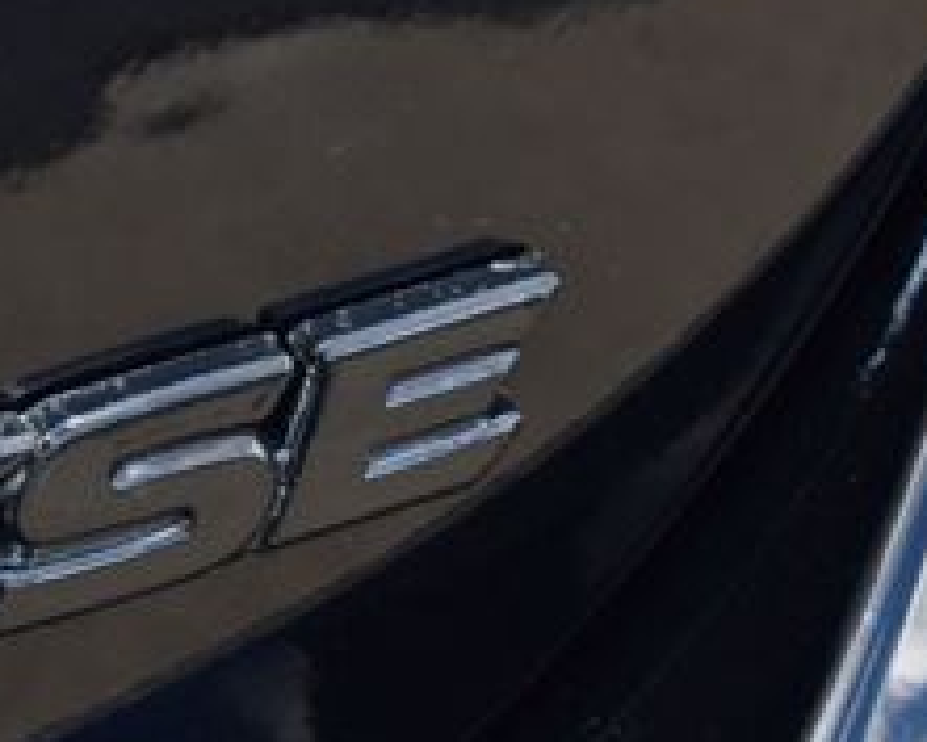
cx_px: 117
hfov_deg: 8.6
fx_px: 6158
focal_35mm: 224
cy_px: 570
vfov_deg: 6.9
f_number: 9
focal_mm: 55
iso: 400
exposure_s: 1/100
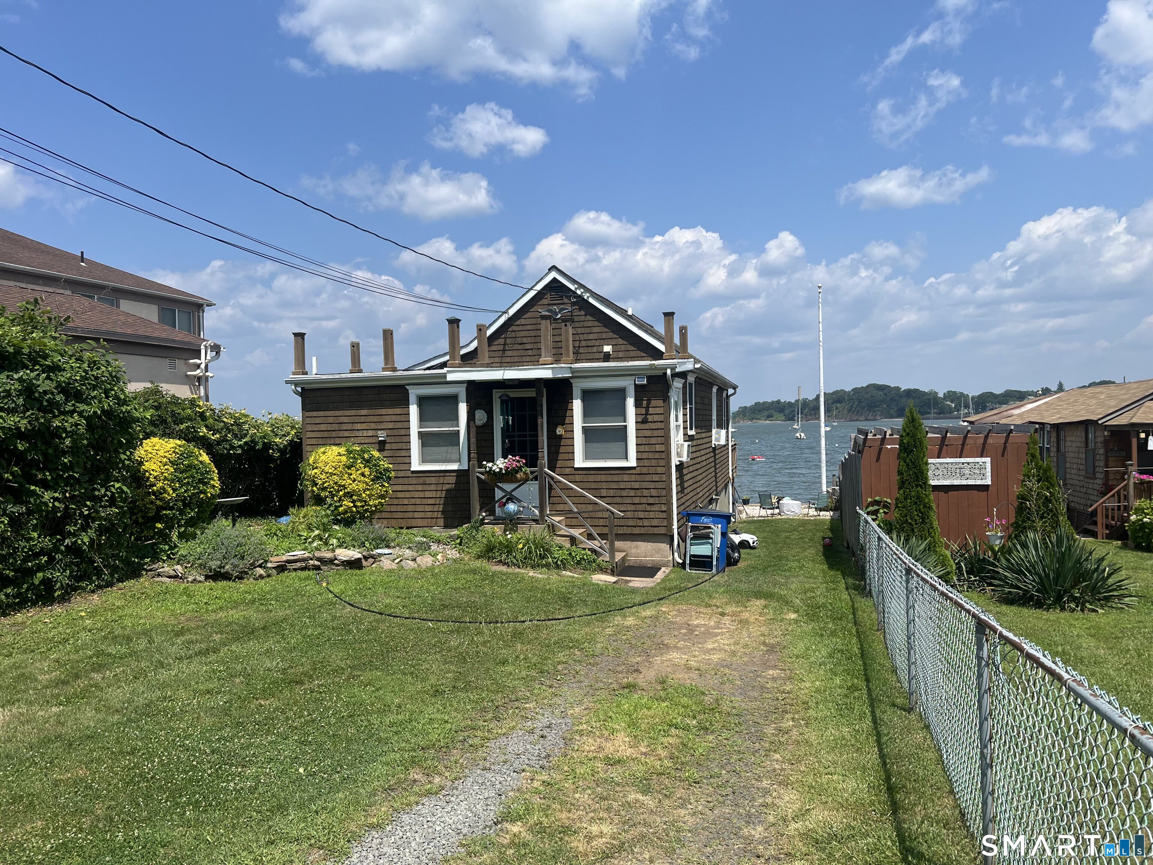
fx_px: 866
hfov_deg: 67.3
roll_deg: +0.3
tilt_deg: -1.7
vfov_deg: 53.1
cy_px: 432
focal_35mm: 26
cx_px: 576
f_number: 1.5
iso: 50
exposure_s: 1/5076
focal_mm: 5.7
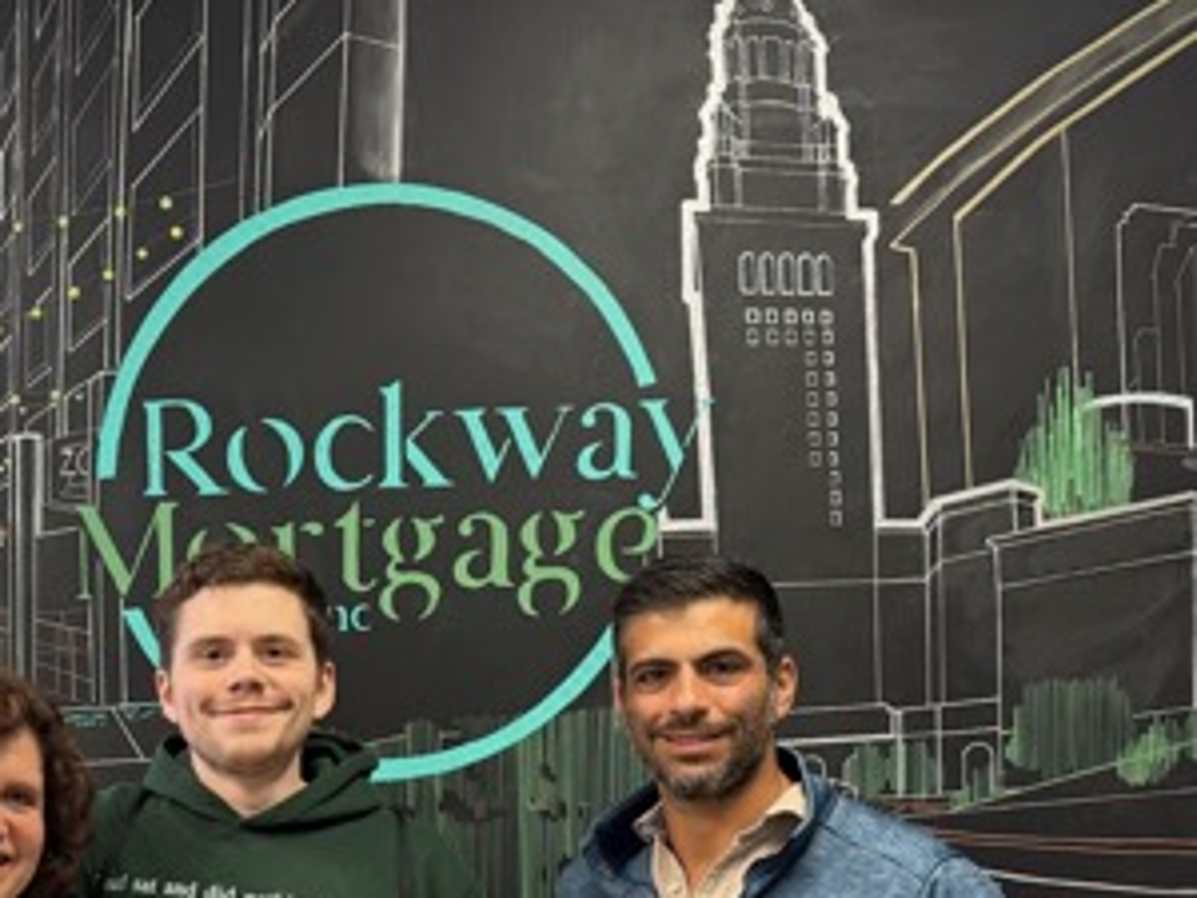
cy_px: 944
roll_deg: +0.6
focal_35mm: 56
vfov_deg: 24.6
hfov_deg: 33.1
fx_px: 1936
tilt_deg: -6.7
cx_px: 200
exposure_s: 1/60
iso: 200
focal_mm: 6.76
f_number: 1.78
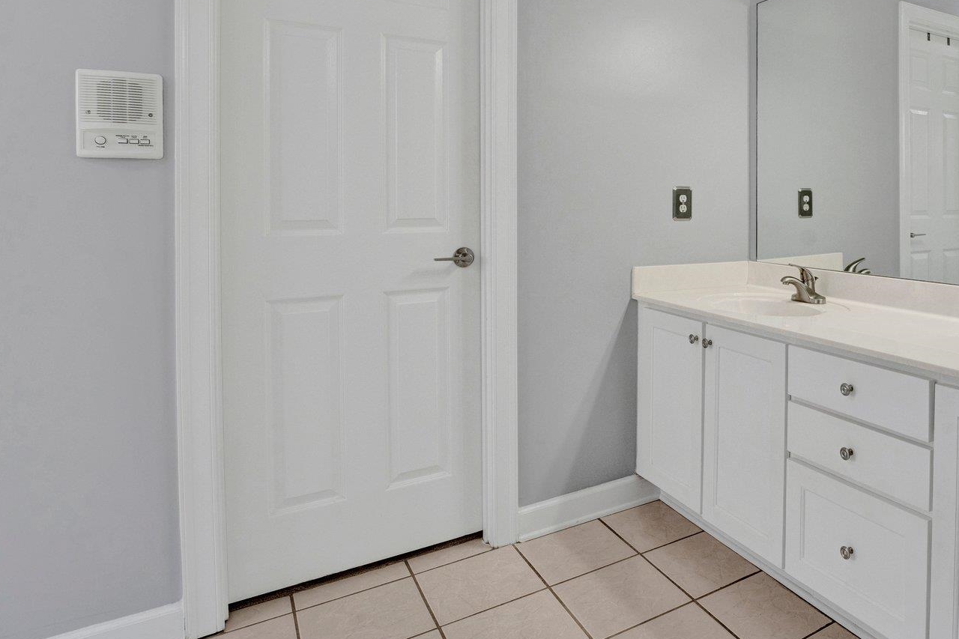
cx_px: 726
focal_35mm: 24
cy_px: 213
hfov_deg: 67.7
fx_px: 652
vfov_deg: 51.3
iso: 1000
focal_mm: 15.3
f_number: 8
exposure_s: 1/125
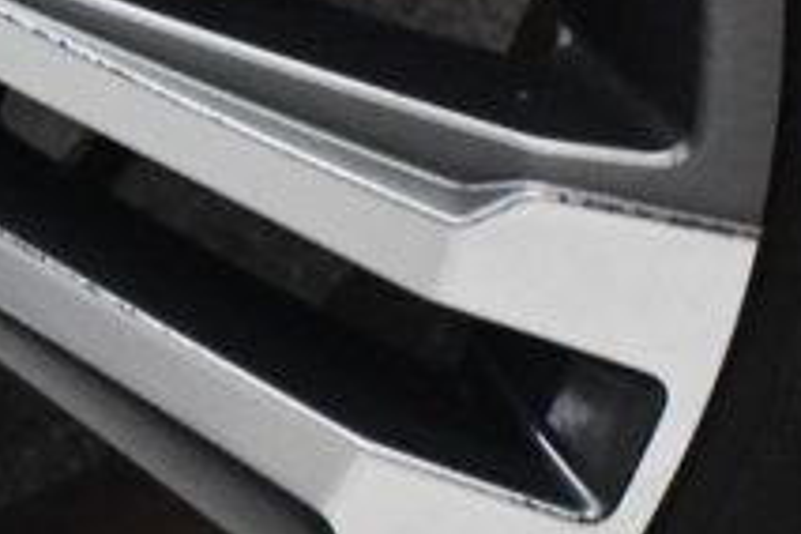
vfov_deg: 4.3
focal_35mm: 322
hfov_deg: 6.3
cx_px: -466
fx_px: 7164
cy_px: -8
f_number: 4.5
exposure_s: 1/125
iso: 3200
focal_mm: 45
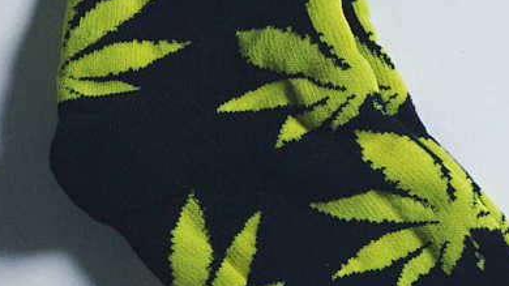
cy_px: 12
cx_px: 471
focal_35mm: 172
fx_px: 2320
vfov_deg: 7.0
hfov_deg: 12.4
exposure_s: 1/169
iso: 20
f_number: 2.8
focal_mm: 6.6
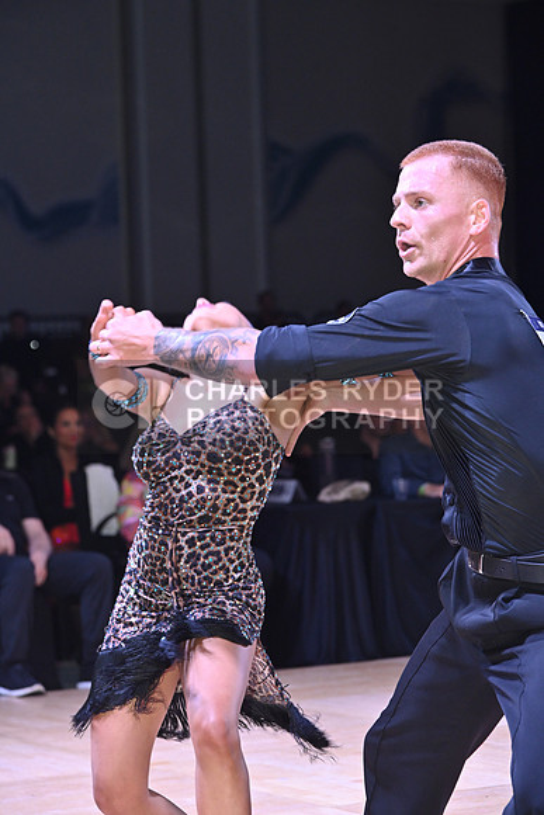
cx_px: 272
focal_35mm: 110
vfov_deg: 18.6
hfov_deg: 12.5
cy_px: 408
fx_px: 2492
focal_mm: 110
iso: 1600
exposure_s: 1/200
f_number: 11
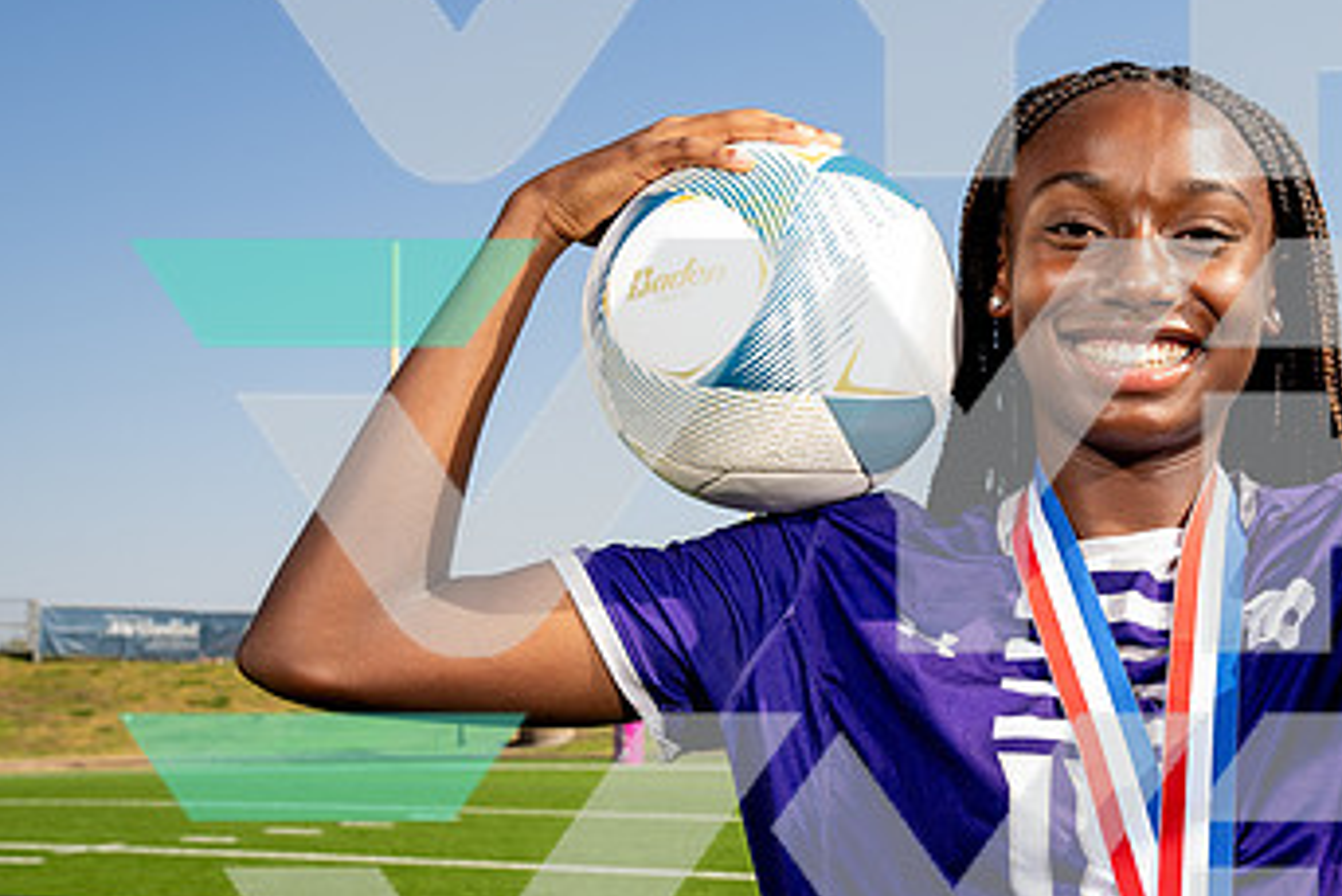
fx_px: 1827
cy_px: 448
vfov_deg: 27.6
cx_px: 1127
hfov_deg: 38.4
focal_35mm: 49
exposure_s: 1/125
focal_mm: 29
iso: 50
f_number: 7.1
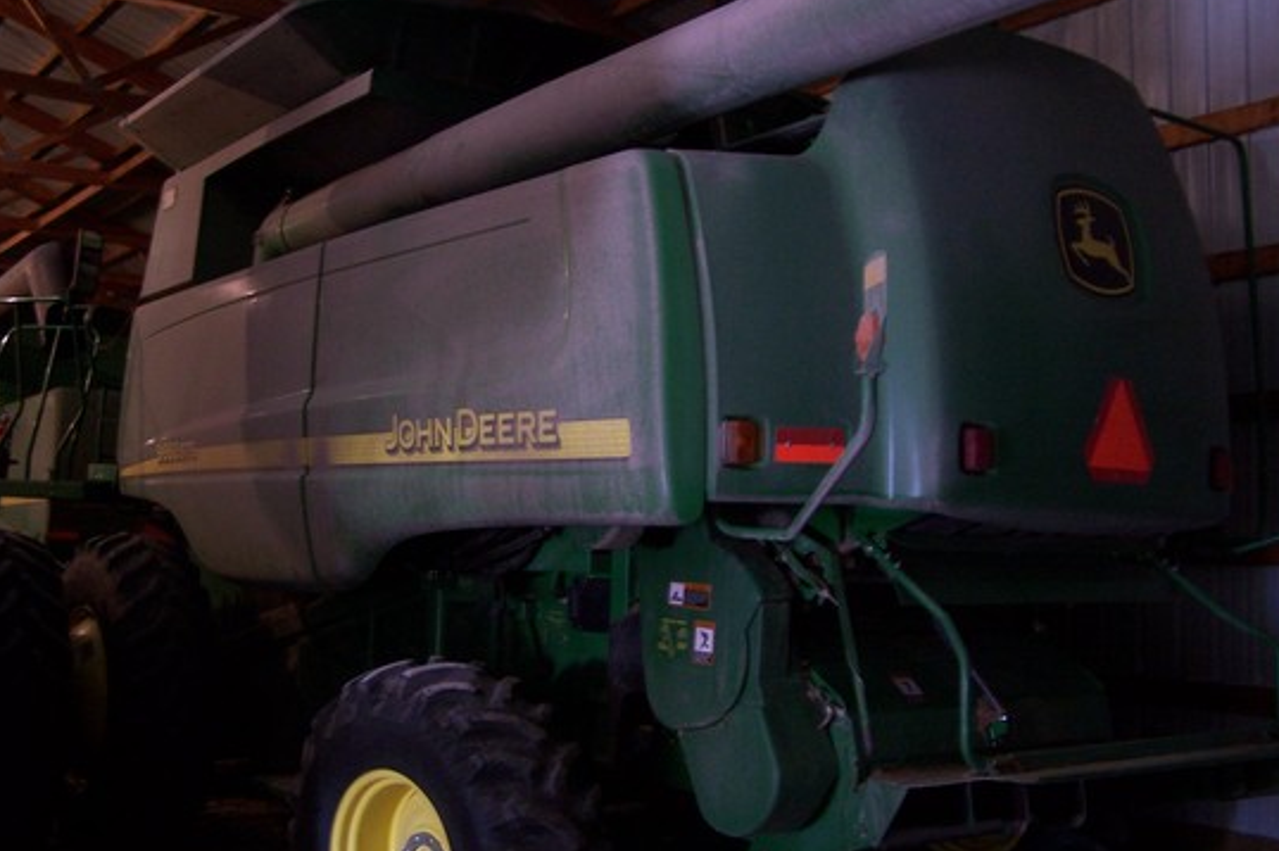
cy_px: 409
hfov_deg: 48.5
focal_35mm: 40
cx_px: 640
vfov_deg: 33.4
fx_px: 1420
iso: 140
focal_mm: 6.3
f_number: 2.8
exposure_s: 1/8
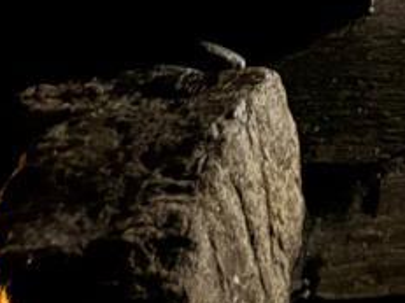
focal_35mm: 156
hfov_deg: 10.2
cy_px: -607
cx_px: 1103
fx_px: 1824
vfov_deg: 8.1
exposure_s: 1/9
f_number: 1.78
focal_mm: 6.76
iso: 2000
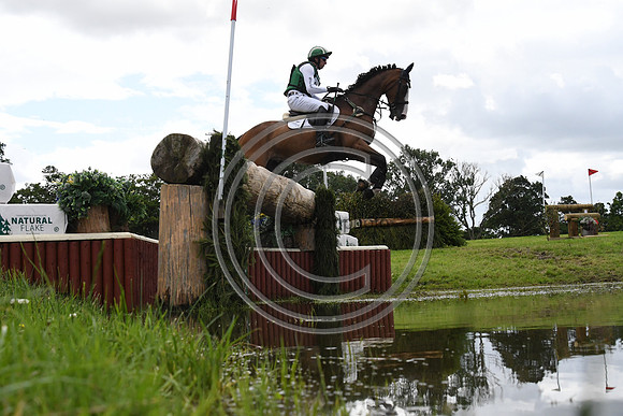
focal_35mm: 46
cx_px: 312
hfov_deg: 42.3
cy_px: 208
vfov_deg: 29.0
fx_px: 805
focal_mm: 31
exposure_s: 1/4000
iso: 2000
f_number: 8
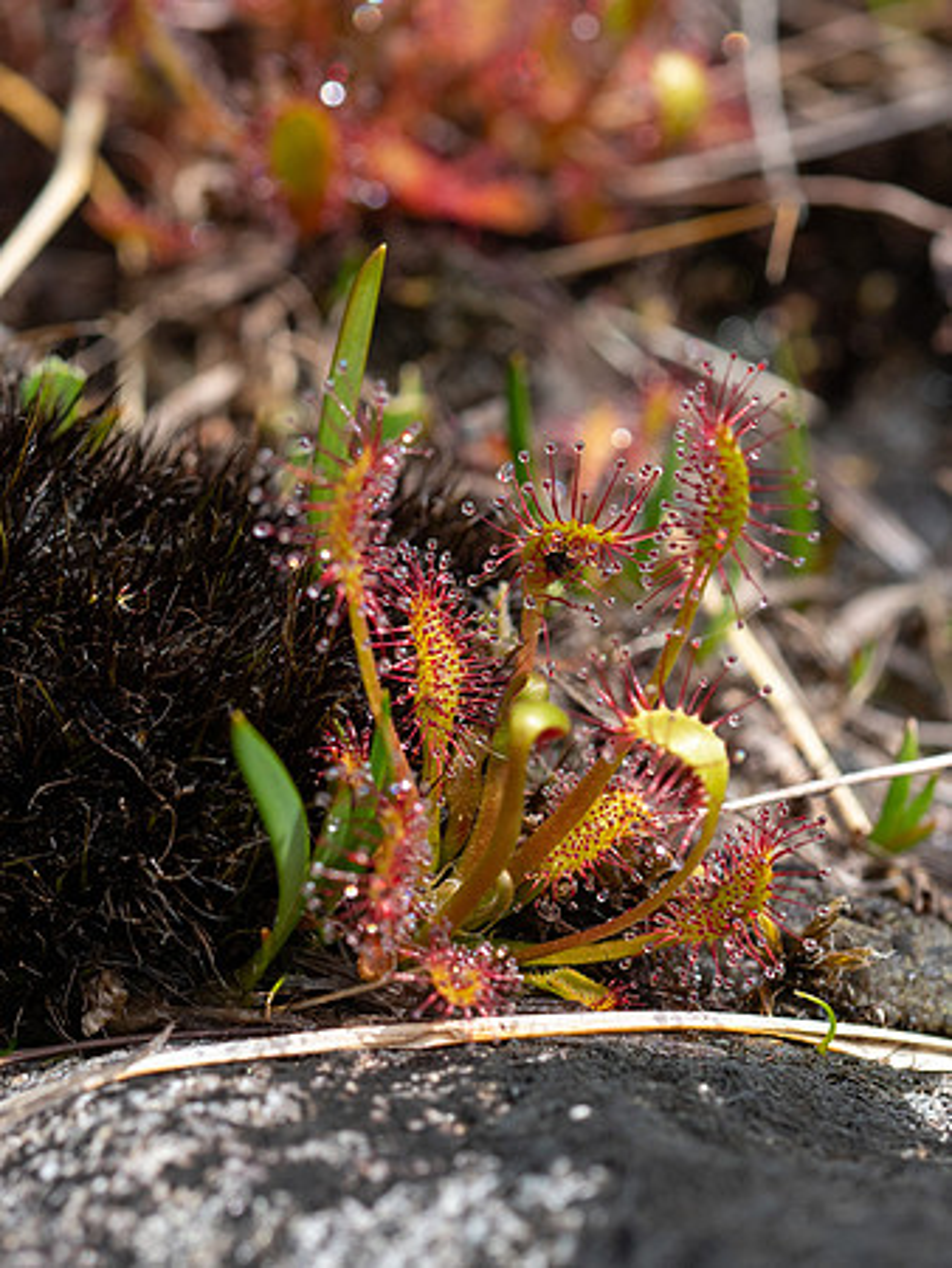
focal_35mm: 187
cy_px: 668
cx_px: 476
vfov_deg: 10.6
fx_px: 6846
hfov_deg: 8.0
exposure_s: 1/640
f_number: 4
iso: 200
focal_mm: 60
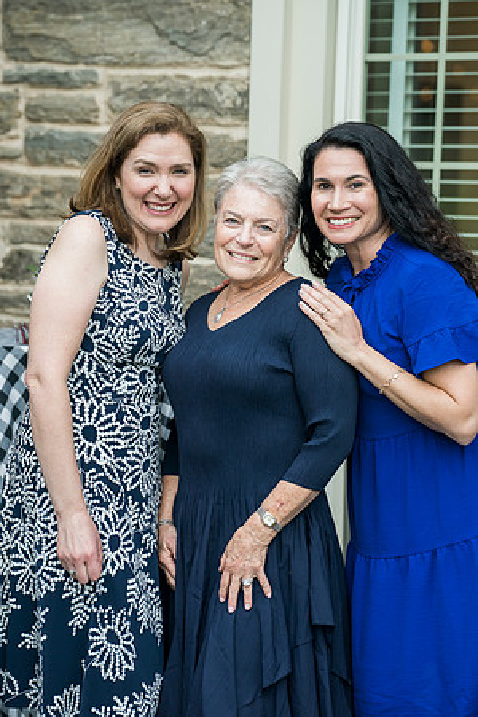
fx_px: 2330
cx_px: 239
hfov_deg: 11.7
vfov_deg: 17.5
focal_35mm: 117
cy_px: 358
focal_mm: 117
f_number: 4
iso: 400
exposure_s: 1/250
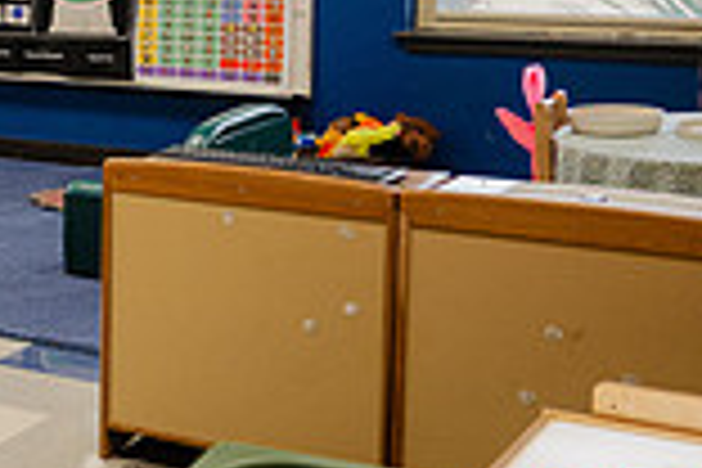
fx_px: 1735
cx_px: -580
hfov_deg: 18.0
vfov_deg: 15.2
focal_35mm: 89
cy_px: 38
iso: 1400
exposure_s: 1/200
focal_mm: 24
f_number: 2.8
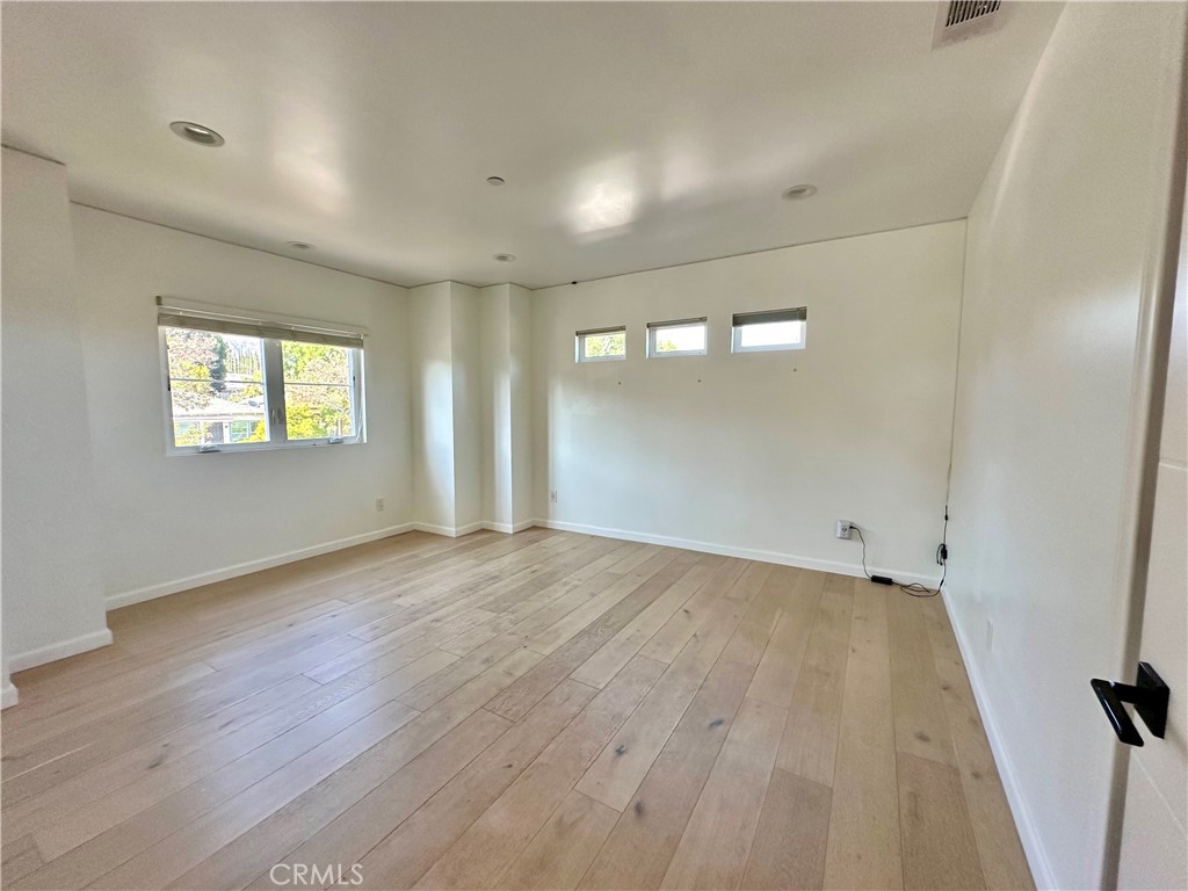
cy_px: 446
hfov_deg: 102.1
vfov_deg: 85.7
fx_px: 480
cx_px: 594
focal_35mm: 14
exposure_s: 1/120
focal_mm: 2.22
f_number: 2.2
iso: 200
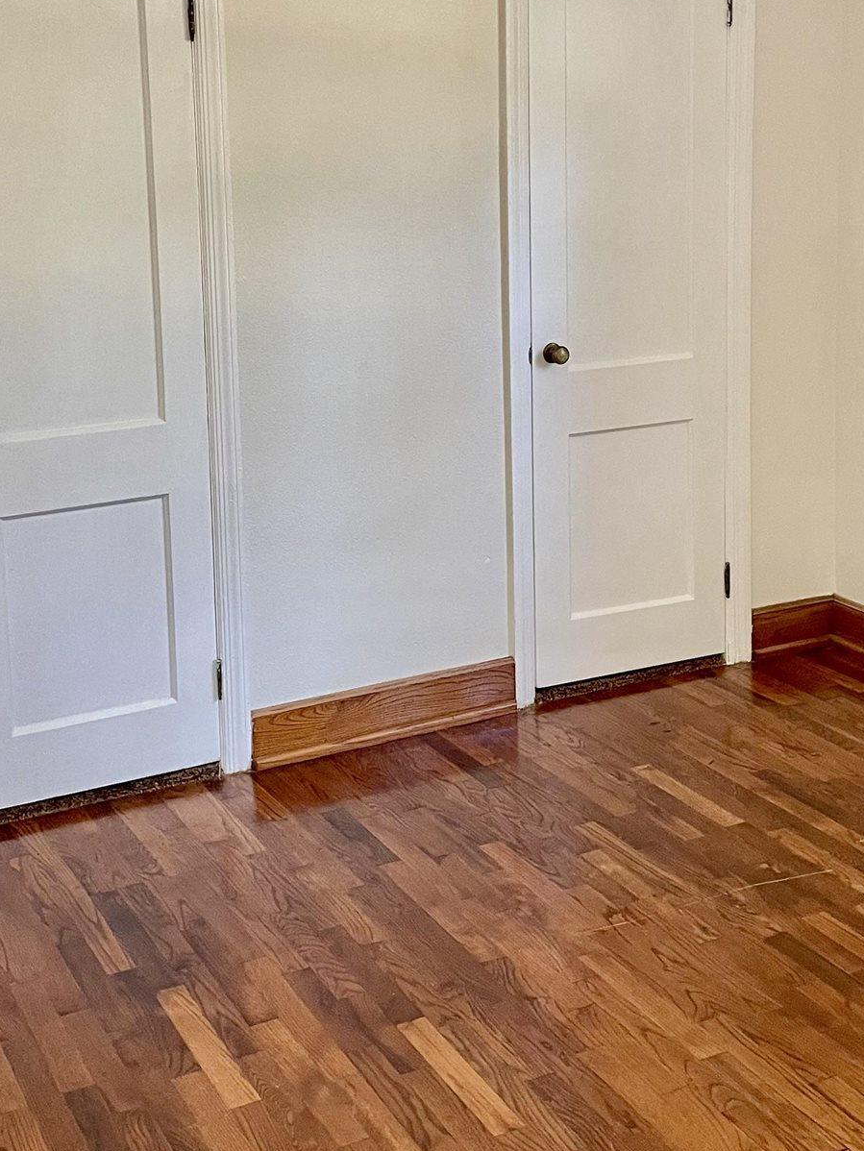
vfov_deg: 37.6
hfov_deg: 29.1
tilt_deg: -9.5
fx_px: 1663
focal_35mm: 50
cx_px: 383
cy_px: 355
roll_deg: +1.7
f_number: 1.6
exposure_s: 1/60
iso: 160
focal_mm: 4.2
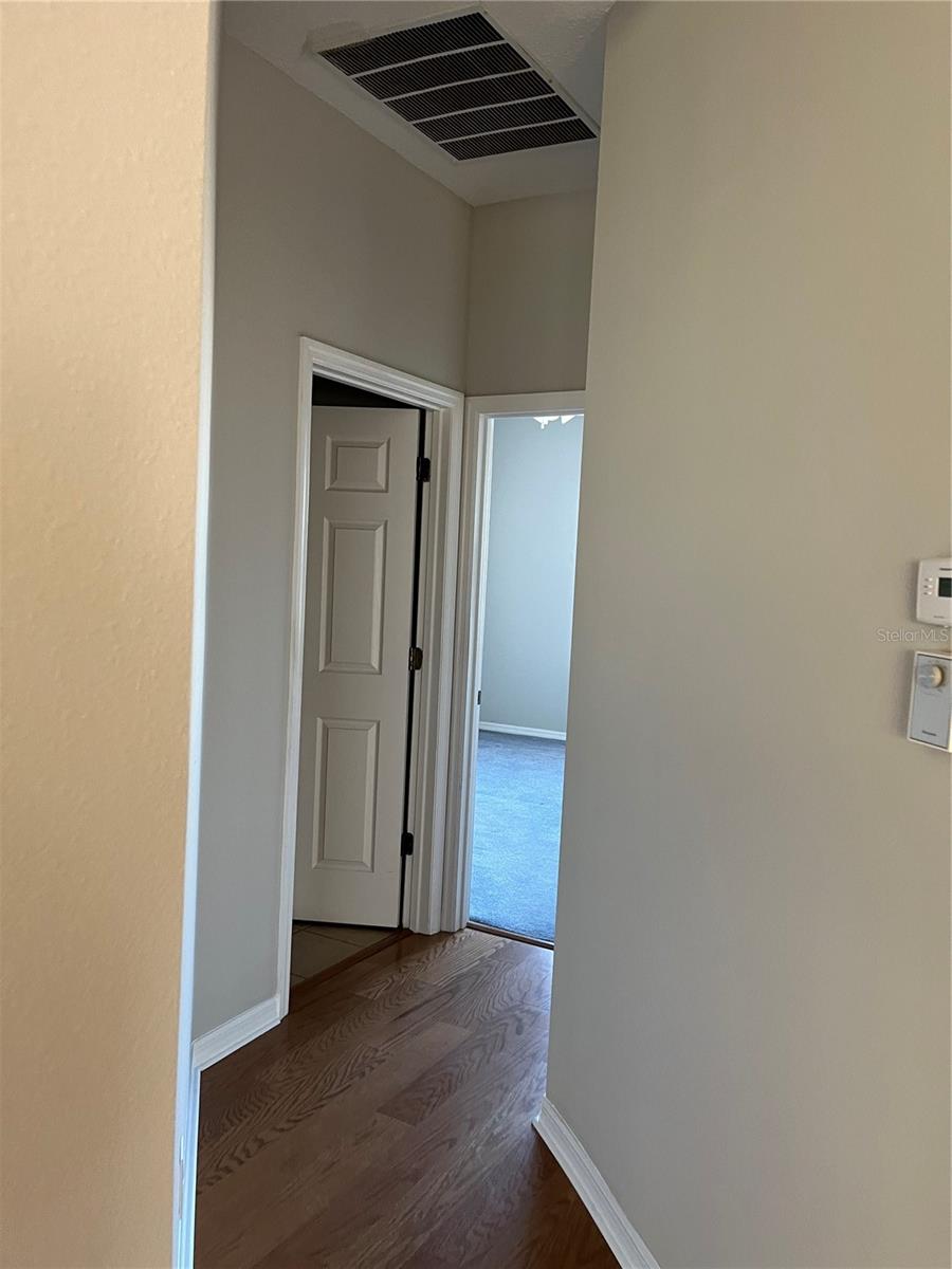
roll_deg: -2.5
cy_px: 634
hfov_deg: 53.1
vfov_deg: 67.3
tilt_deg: -2.9
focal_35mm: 26
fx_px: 953
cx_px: 476
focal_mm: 5.1
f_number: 1.6
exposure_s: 1/60
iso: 200
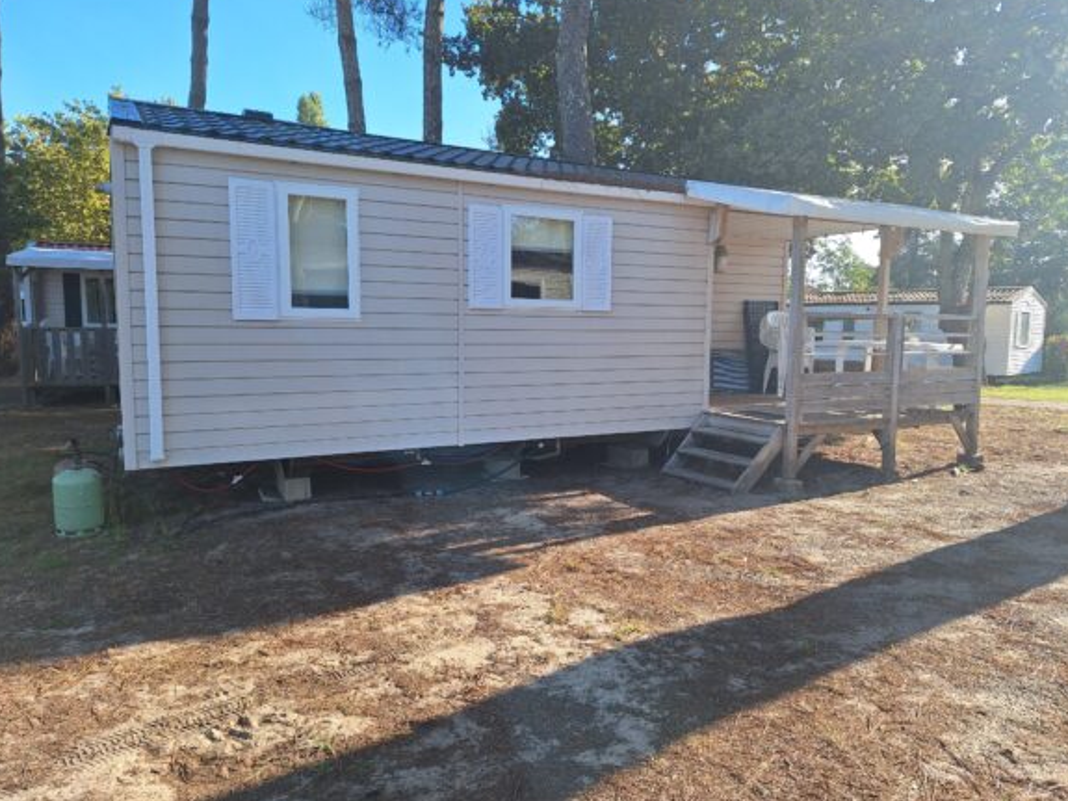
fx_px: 740
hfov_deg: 71.6
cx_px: 548
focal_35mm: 24
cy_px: 390
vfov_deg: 56.8
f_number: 1.8
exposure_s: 1/1035
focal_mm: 5.54
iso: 40
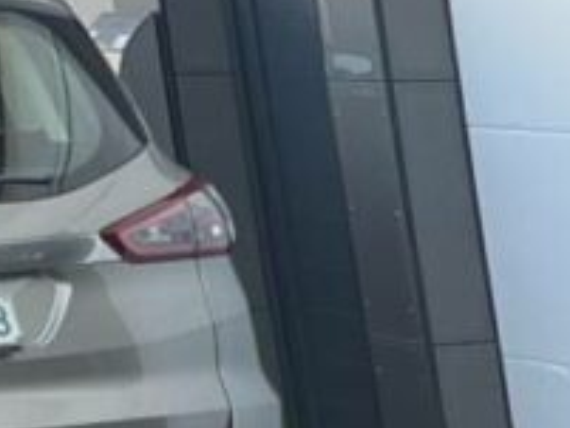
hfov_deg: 7.6
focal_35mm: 199
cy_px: 1205
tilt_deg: -19.9
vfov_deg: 6.9
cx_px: 2096
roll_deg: -0.5
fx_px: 3279
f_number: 1.6
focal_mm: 5.1
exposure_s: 1/130
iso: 32
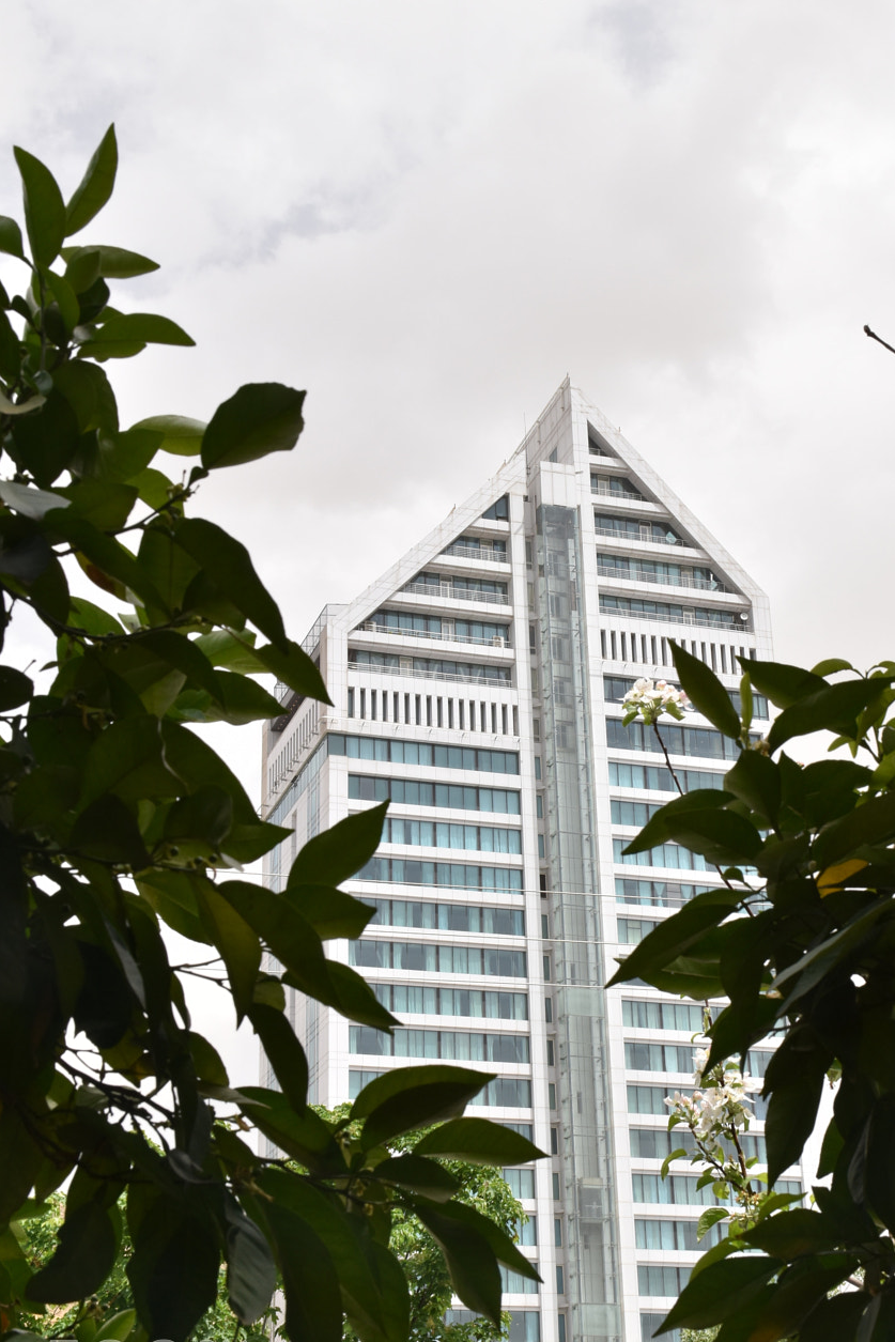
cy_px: 649
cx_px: 552
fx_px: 2423
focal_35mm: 65
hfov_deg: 20.9
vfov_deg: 31.0
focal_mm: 34
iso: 250
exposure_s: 1/200
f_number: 14
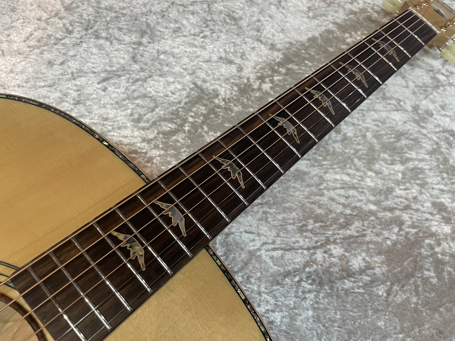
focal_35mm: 26
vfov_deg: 53.1
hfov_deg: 67.3
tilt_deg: -63.8
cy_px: 170
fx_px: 342
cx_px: 228
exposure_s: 1/60
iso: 100
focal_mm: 4.2
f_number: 1.6
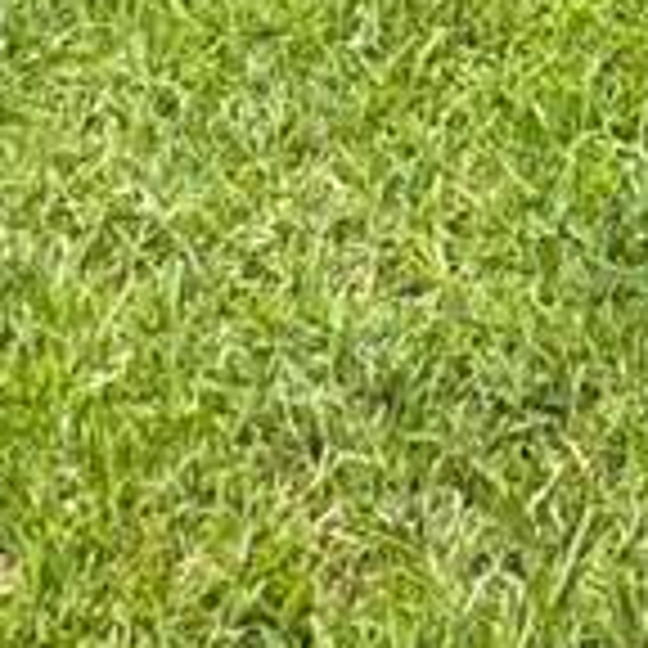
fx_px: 2330
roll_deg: -0.5
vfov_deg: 11.0
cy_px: -1246
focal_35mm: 110
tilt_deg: -4.5
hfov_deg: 12.8
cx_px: 1480
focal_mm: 2.22
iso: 40
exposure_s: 1/184
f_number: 2.2
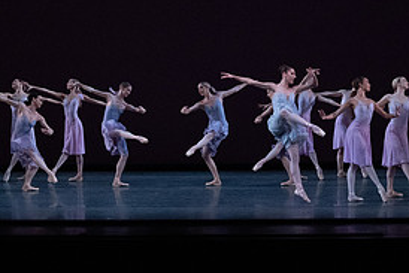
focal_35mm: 148
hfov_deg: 13.8
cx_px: 146
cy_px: 13
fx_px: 1682
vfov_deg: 9.2
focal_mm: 70
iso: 12800
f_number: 13
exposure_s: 1/400
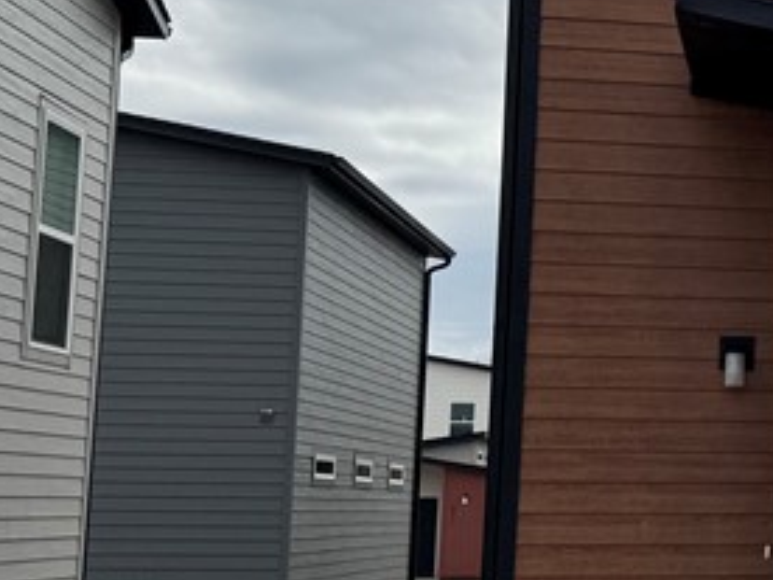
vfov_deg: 16.6
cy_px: 275
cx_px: 1193
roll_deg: -0.5
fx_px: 1987
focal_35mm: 89
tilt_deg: +5.8
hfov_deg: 19.0
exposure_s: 1/6410
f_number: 1.78
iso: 80
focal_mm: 6.76
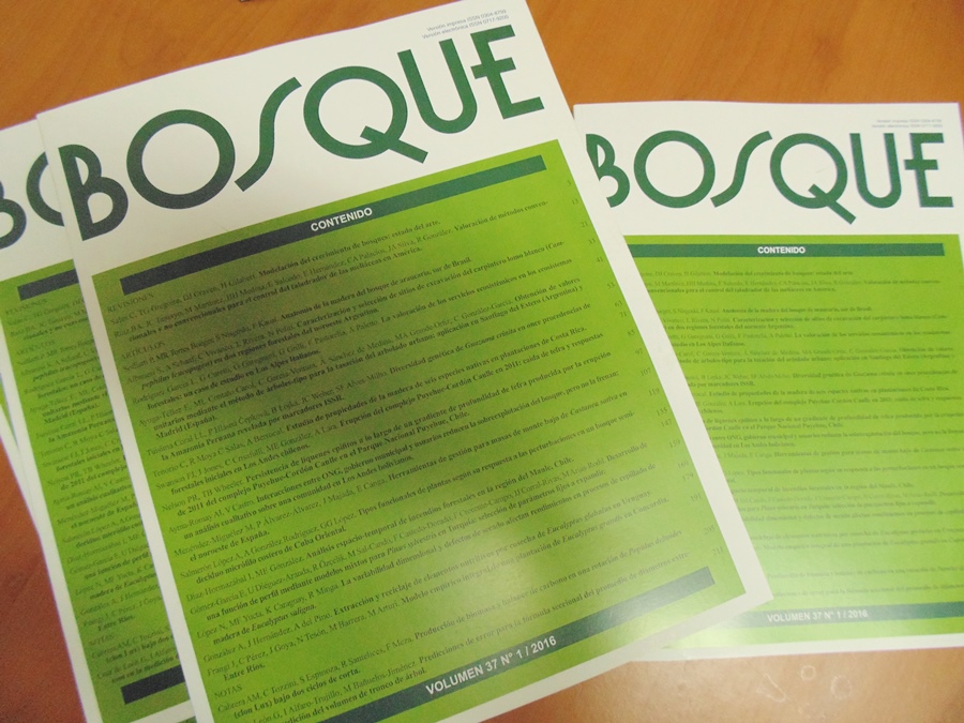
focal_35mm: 22
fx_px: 613
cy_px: 362
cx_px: 482
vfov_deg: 61.1
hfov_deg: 76.4
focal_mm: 4
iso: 400
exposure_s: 1/50
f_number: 3.1
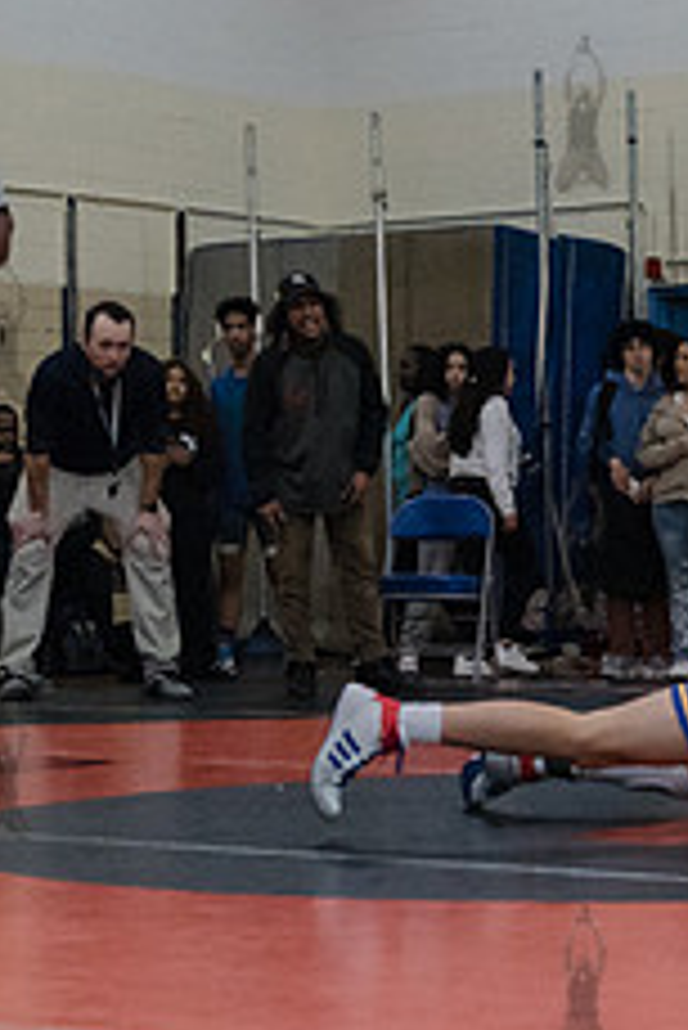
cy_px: 658
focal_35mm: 107
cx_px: 818
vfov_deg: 19.0
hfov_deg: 12.5
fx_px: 3062
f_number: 3.2
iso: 5000
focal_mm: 35
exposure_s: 1/400
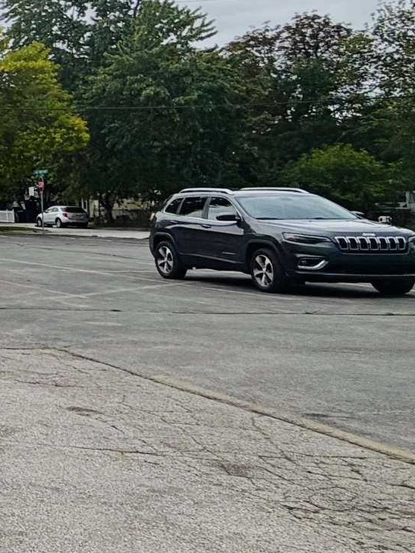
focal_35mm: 59
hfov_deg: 15.0
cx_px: -574
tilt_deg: +5.6
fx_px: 943
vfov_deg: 31.8
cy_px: 111
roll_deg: +0.8
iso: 20
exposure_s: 1/942
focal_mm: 2.22
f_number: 2.2
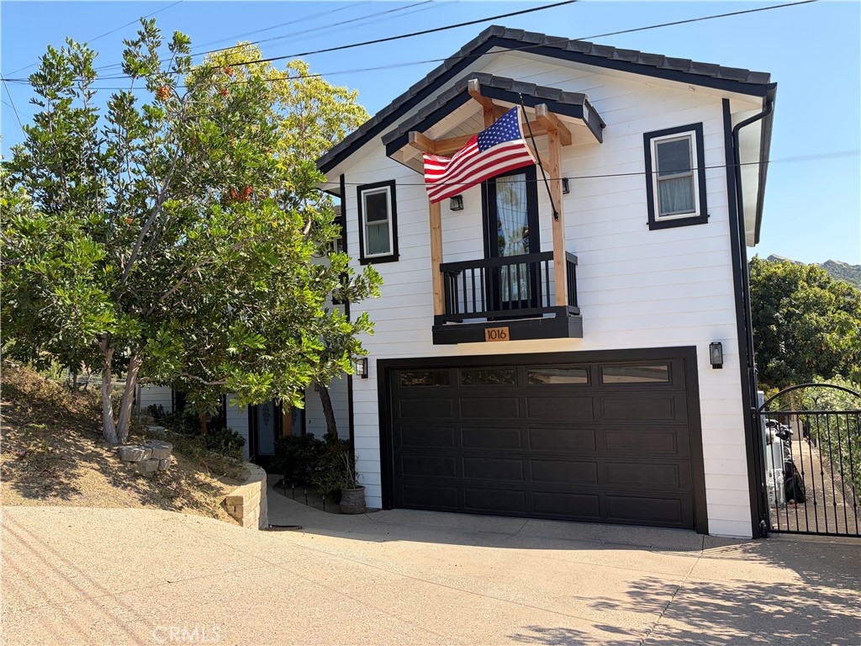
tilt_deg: +3.8
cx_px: 430
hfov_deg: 67.3
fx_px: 647
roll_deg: +2.6
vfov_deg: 53.1
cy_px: 323
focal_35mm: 26
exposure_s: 1/1484
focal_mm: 5.96
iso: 50
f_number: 1.6
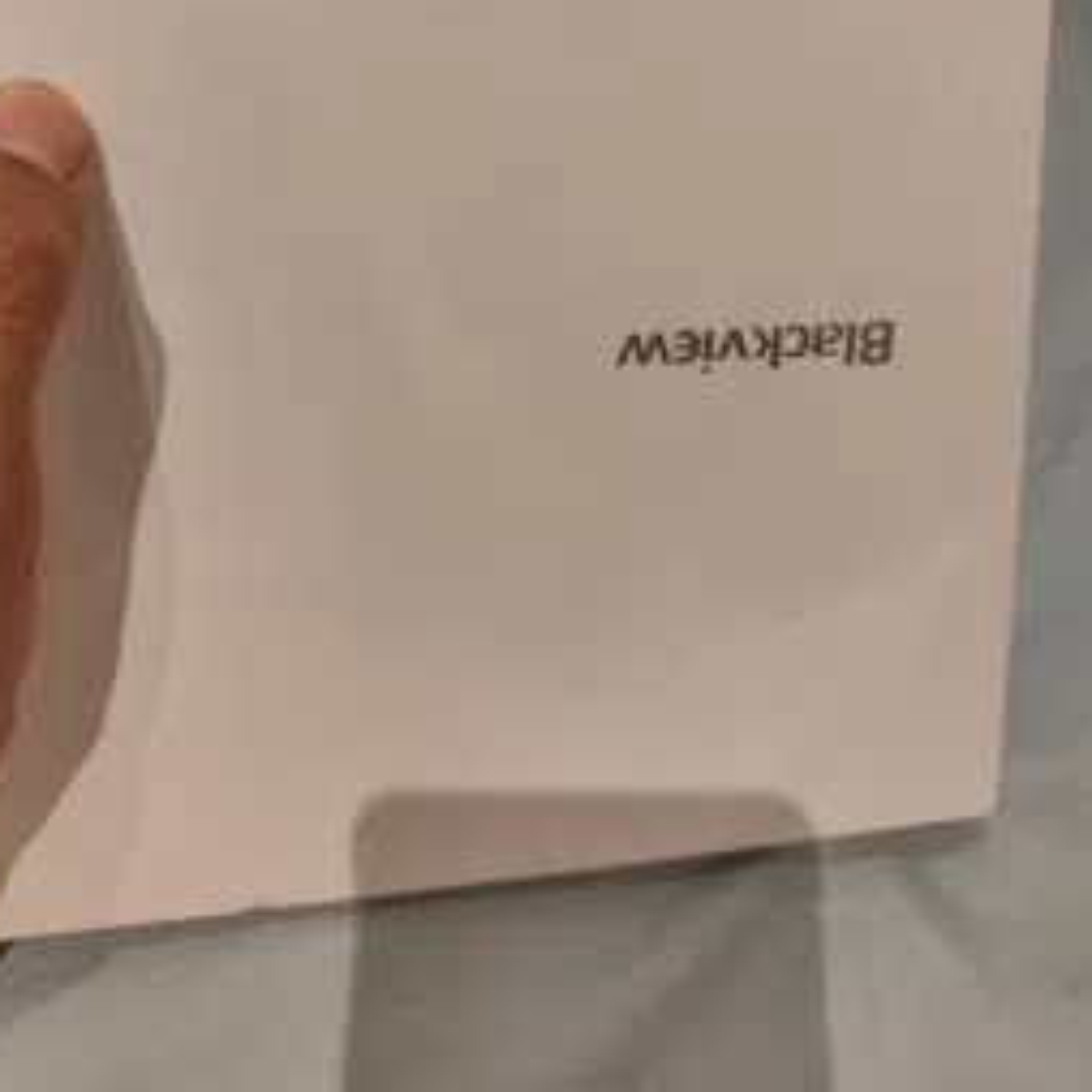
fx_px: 1142
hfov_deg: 50.9
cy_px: 301
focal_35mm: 32
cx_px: 451
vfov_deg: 49.5
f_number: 1.65
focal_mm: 6.14
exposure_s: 1/50
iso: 640
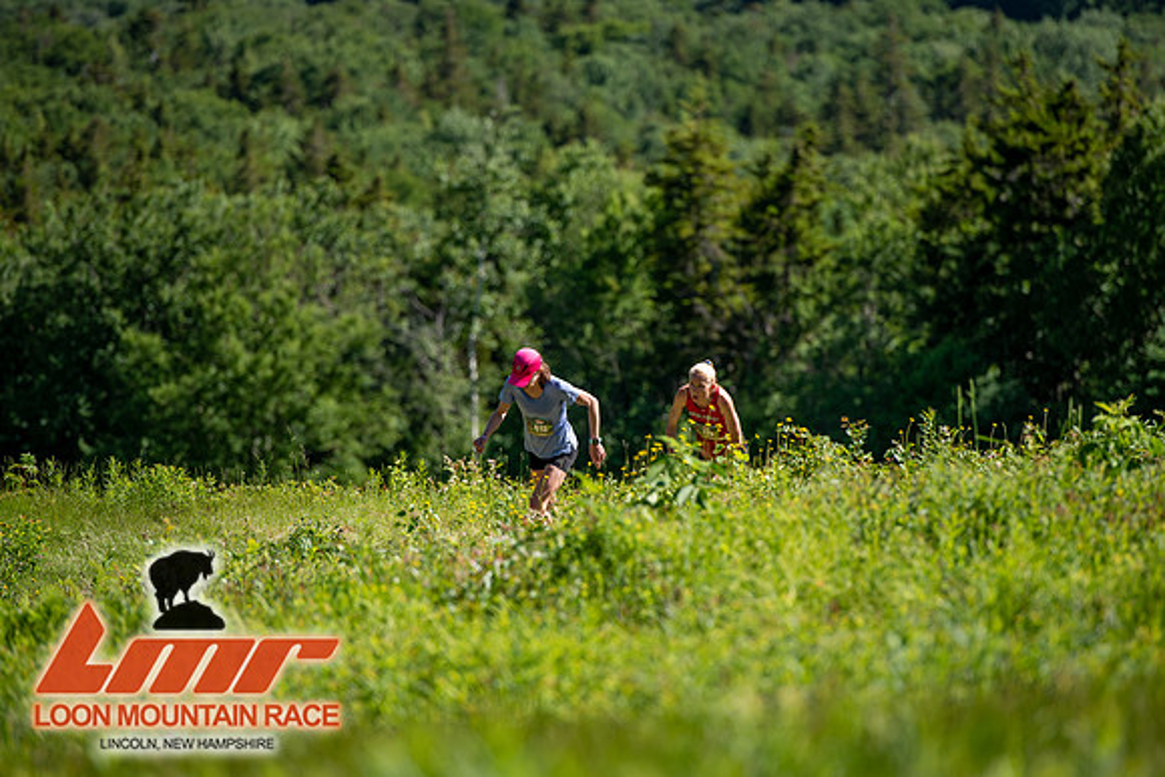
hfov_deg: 10.3
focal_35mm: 200
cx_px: 582
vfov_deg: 6.9
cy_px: 388
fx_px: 6473
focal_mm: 200
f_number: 3.5
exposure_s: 1/640
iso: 100
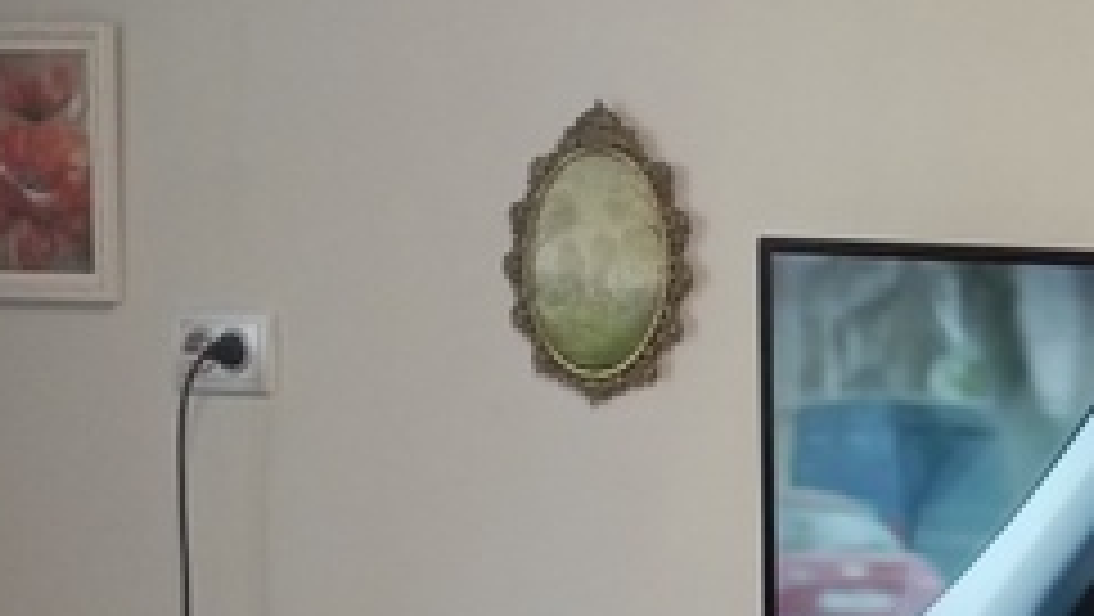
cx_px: 1292
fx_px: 3251
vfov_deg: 10.7
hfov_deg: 18.2
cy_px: 701
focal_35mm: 112
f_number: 1.69
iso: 516
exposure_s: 1/50
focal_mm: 4.76
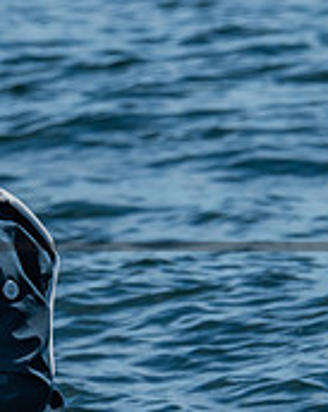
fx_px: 16097
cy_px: 191
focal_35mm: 1323
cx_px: -263
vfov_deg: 1.5
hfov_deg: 1.2
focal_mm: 290
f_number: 8
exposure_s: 1/500
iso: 100
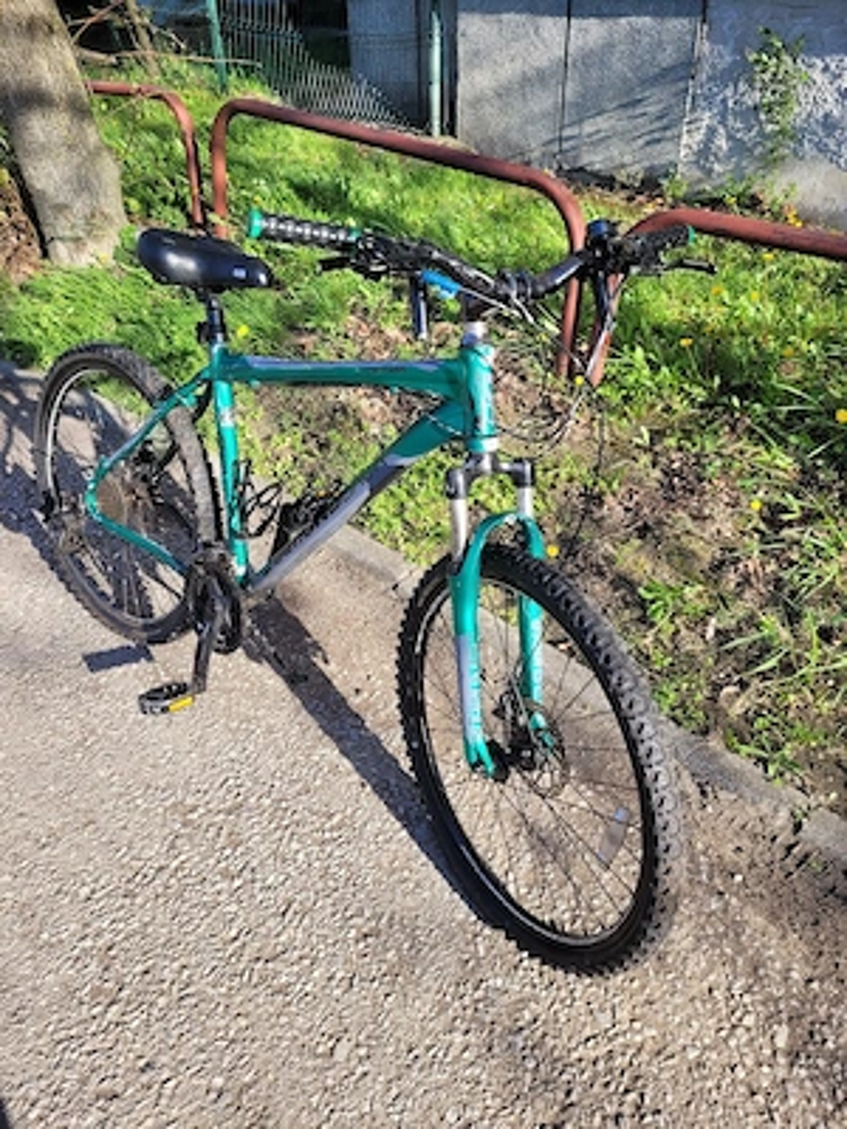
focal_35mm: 26
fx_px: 848
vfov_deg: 67.3
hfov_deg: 53.1
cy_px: 564
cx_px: 424
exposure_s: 1/714
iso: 40
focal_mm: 5.4
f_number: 1.8
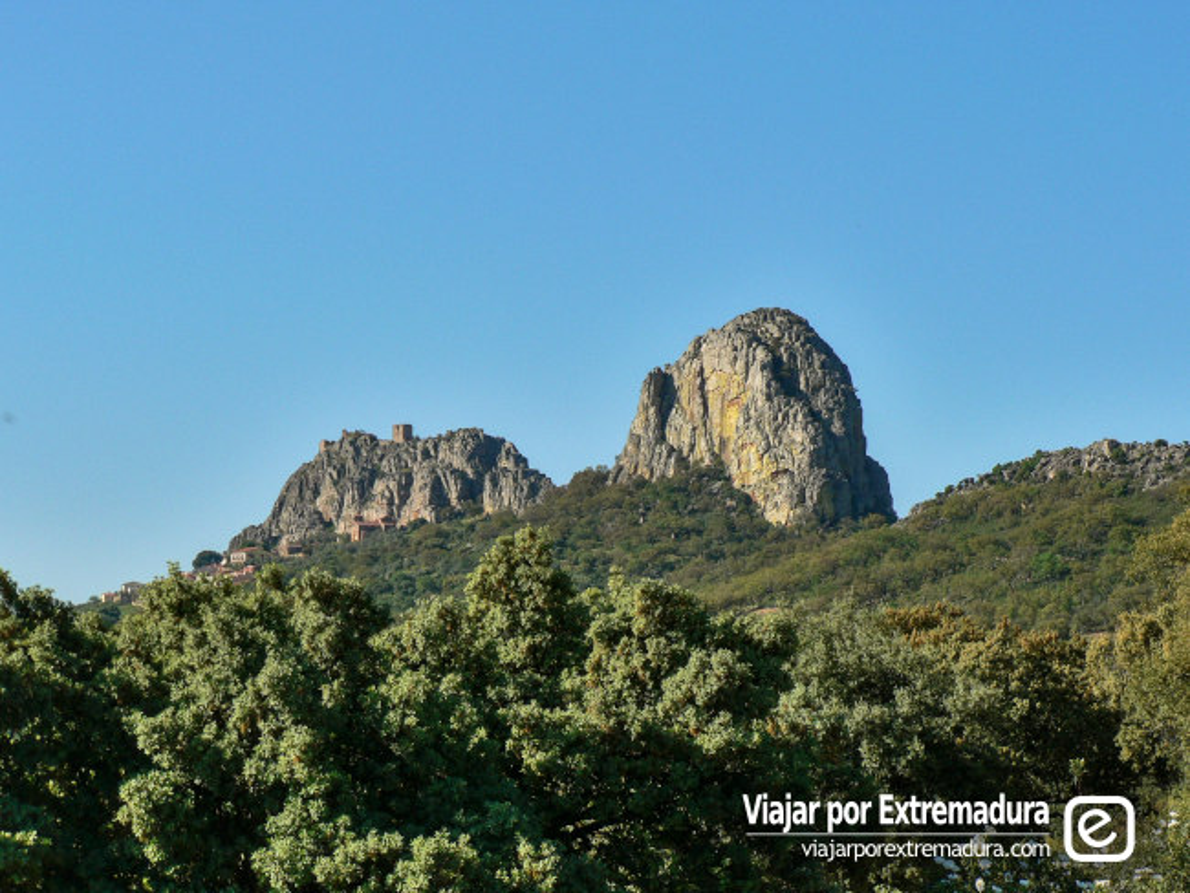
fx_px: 3645
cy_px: 446
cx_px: 595
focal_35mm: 106
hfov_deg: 18.5
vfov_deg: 14.0
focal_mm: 17.7
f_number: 5
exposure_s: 1/400
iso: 80
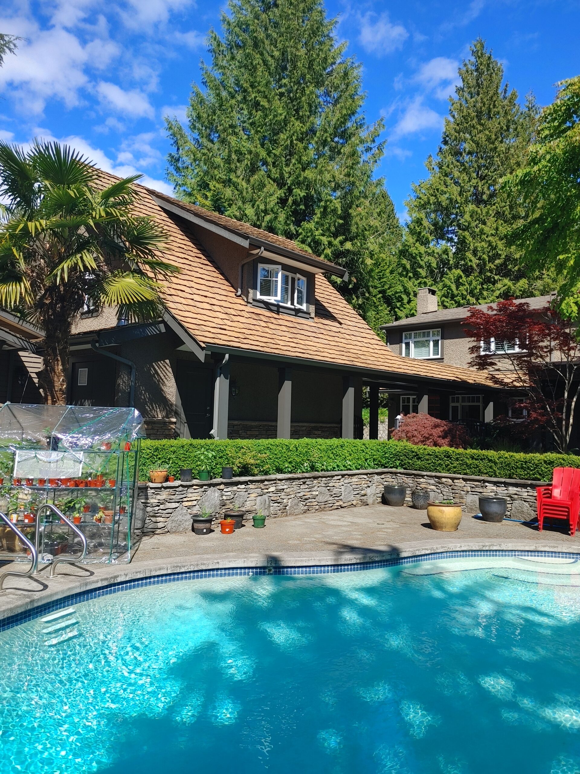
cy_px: 387
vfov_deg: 67.3
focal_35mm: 26
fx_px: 581
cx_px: 290
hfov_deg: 53.1
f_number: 1.8
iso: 50
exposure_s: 1/1190
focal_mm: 4.81
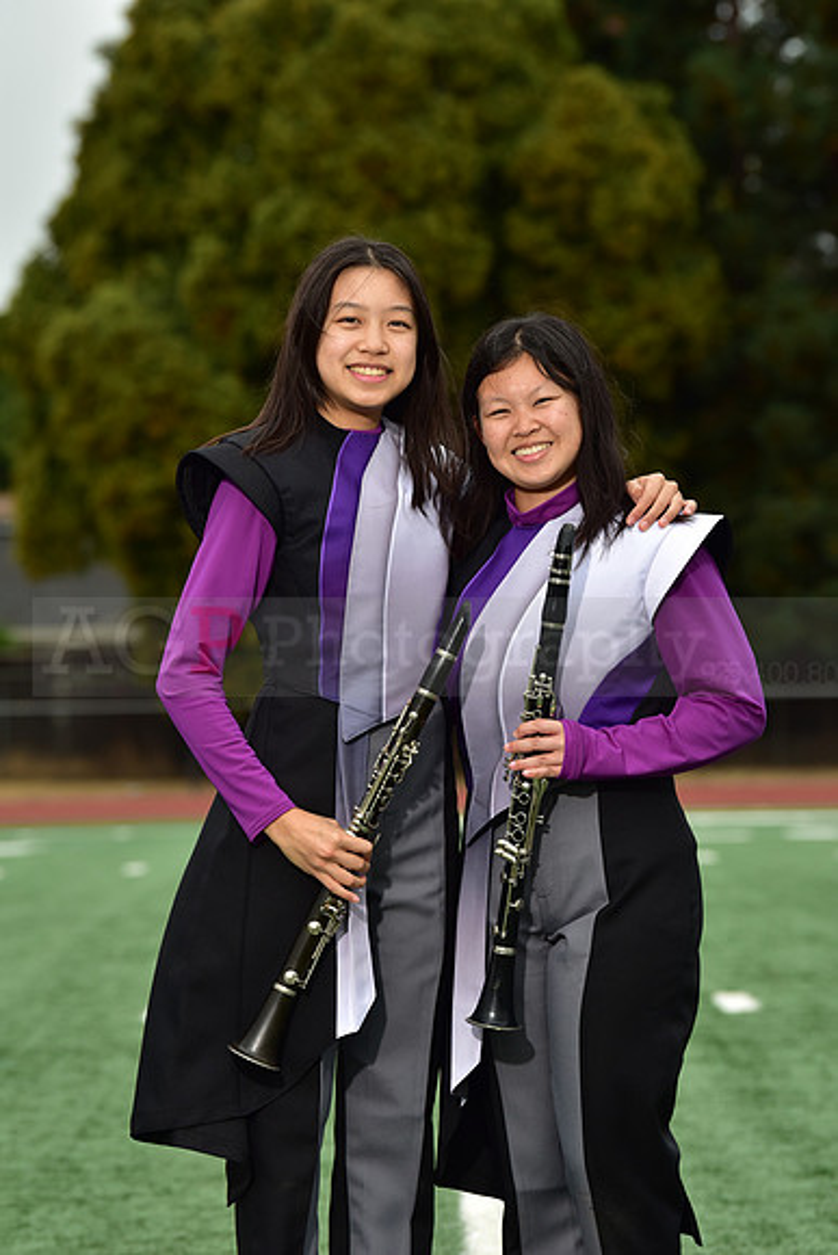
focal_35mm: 150
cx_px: 419
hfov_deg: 9.2
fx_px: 5234
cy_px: 628
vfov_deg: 13.7
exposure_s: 1/250
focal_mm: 150
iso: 500
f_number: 5.6
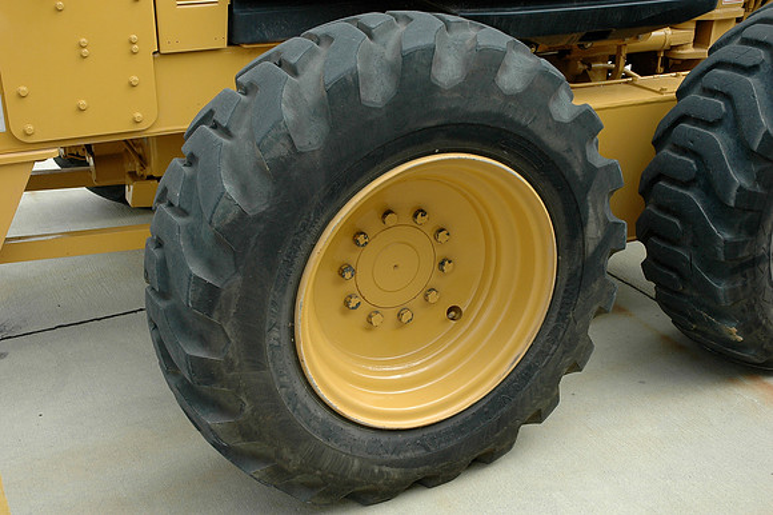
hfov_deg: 45.0
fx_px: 933
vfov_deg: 30.8
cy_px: 258
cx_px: 386
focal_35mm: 44
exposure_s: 1/250
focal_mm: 29
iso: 400
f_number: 8
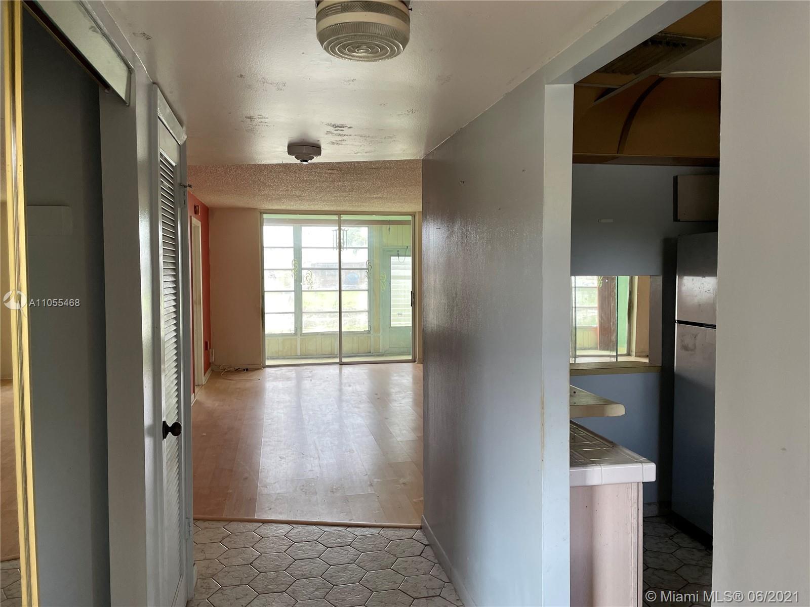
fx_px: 608
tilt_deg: -3.2
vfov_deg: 53.1
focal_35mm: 26
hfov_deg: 67.3
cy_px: 304
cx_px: 405
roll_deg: +0.2
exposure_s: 1/121
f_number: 1.6
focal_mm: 4.2
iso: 125
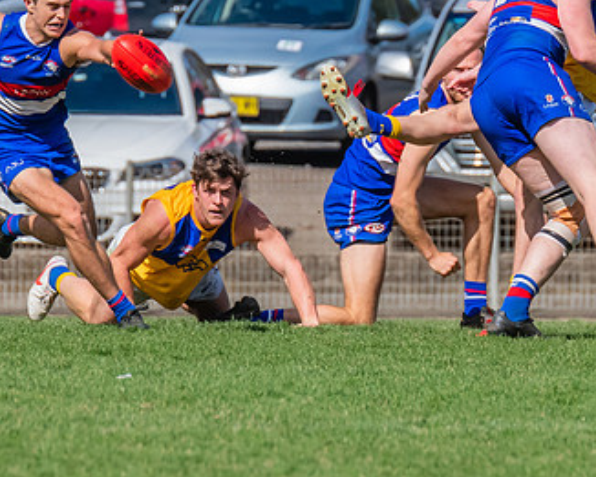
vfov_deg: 1.2
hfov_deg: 1.5
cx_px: 408
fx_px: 23220
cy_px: 101
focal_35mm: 1316
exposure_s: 1/1600
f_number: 9
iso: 800
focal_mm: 420
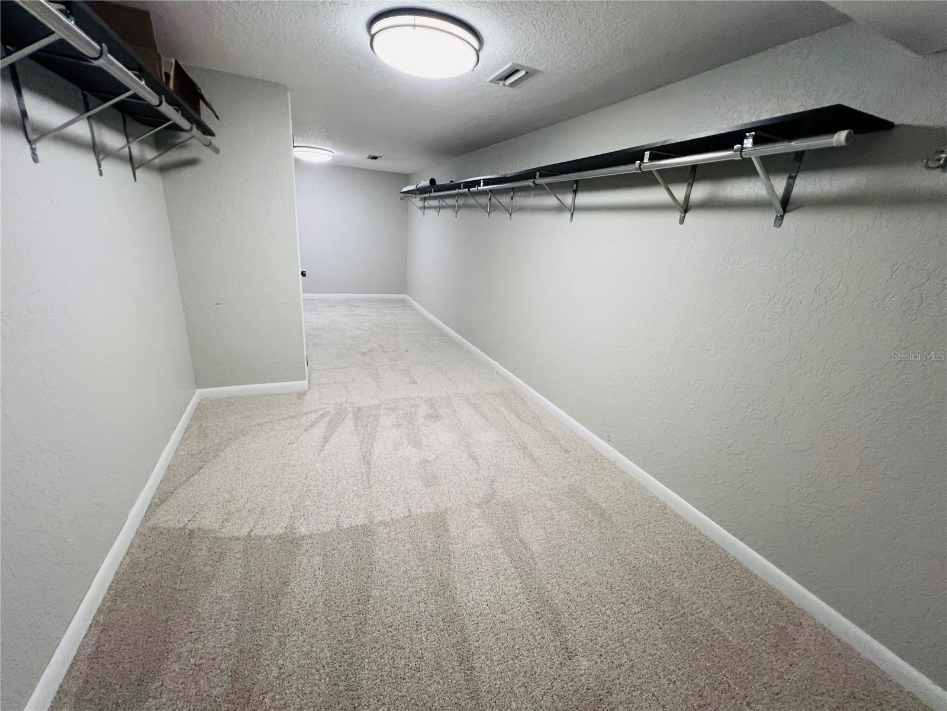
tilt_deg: -18.6
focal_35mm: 13
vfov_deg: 89.9
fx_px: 356
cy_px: 356
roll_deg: -4.4
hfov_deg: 106.2
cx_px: 474
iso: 160
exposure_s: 1/60
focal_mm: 1.57
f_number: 1.8
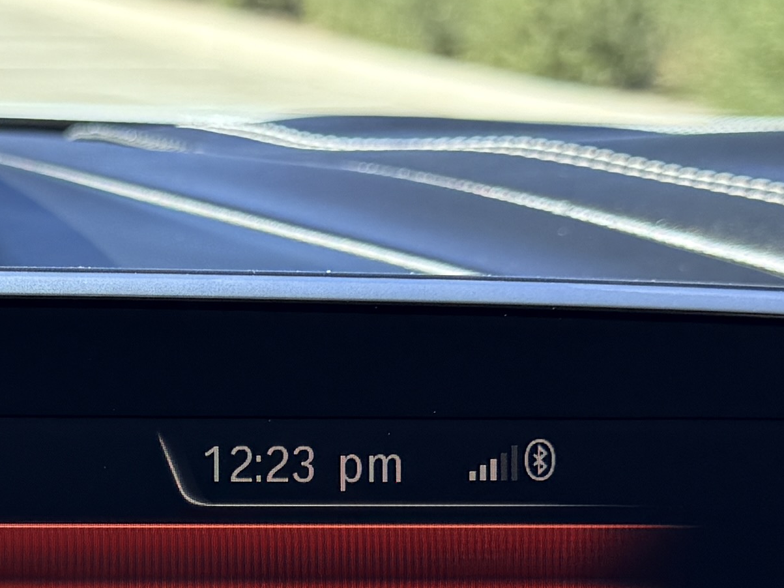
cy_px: 680
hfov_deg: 16.9
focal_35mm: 114
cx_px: -1
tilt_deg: -17.5
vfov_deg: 12.7
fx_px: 2582
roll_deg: -1.8
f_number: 1.78
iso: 80
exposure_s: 1/491
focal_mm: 6.76
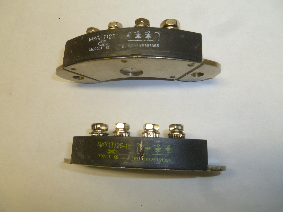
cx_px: 142
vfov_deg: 49.7
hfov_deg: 63.4
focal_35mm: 28
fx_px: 229
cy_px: 106
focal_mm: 5
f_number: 3.3
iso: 160
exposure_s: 1/30
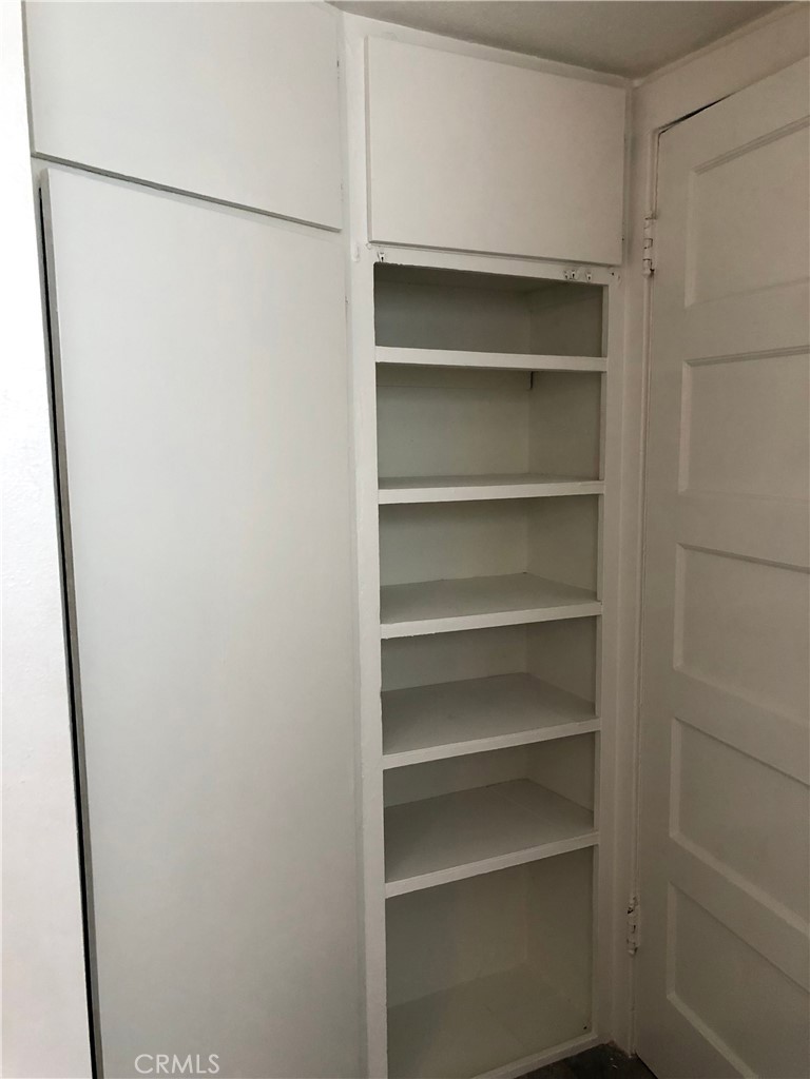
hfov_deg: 49.7
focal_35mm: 28
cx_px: 405
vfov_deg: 63.4
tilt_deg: -5.9
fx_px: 874
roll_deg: +0.2
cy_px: 540
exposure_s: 1/15
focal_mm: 4
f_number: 1.8
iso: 64
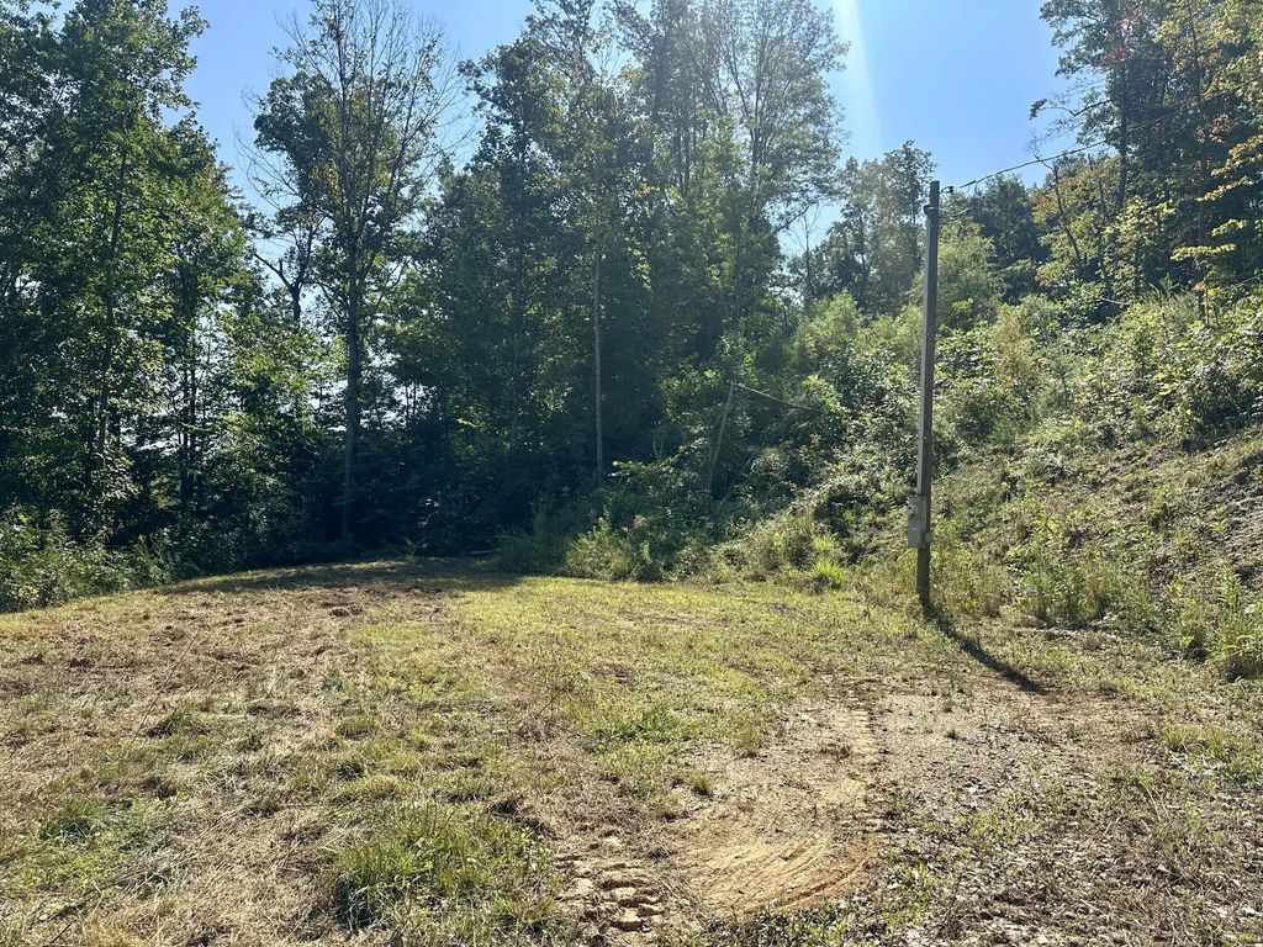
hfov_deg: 71.6
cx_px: 632
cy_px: 474
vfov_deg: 56.8
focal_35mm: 24
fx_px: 876
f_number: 1.78
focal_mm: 6.86
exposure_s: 1/2660
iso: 80
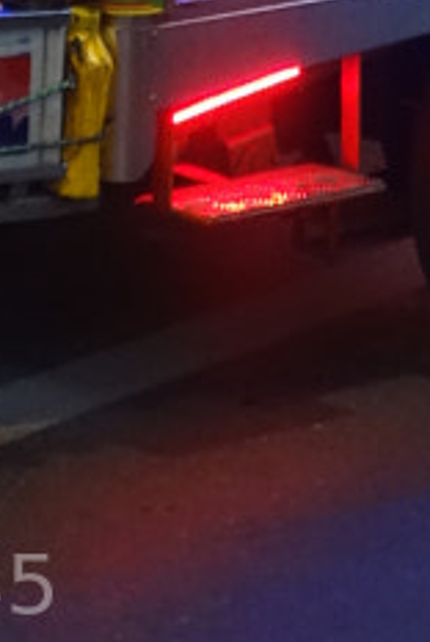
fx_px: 5269
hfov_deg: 4.7
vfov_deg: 6.3
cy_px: -1402
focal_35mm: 295
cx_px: 84
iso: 800
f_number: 3.2
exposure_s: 1/50
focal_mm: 15.82
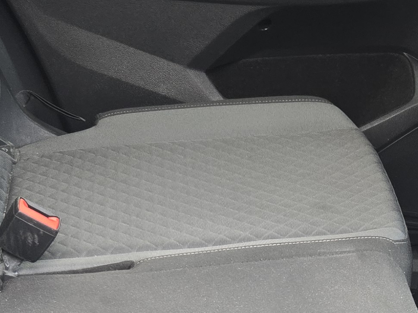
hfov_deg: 20.3
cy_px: 500
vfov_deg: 14.3
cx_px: 373
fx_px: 1147
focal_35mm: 95
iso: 160
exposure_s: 1/120
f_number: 1.8
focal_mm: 5.4
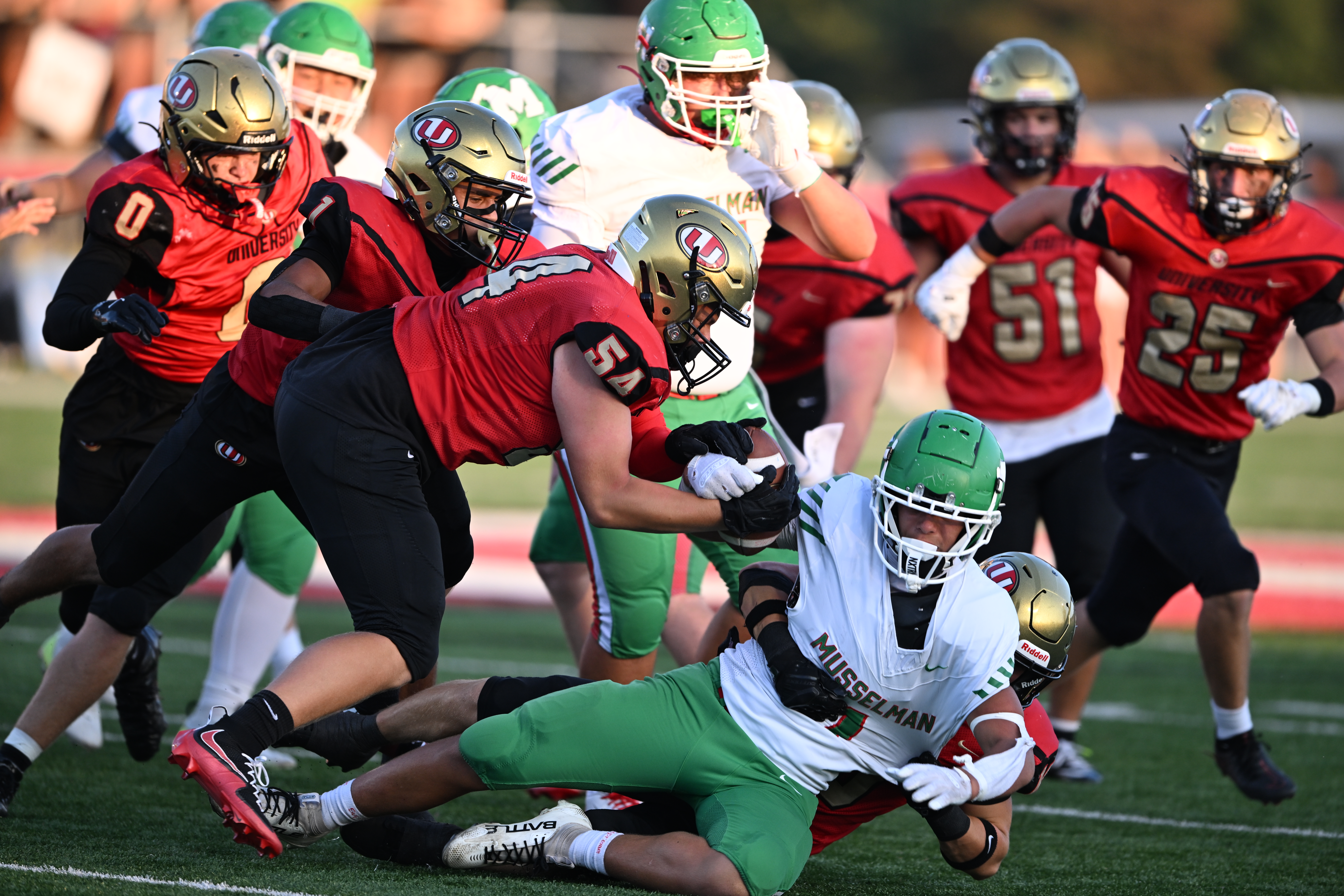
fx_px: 14932
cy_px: 448
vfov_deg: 3.4
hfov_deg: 5.2
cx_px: 672
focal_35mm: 400
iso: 500
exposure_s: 1/1250
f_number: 2.8
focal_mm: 400
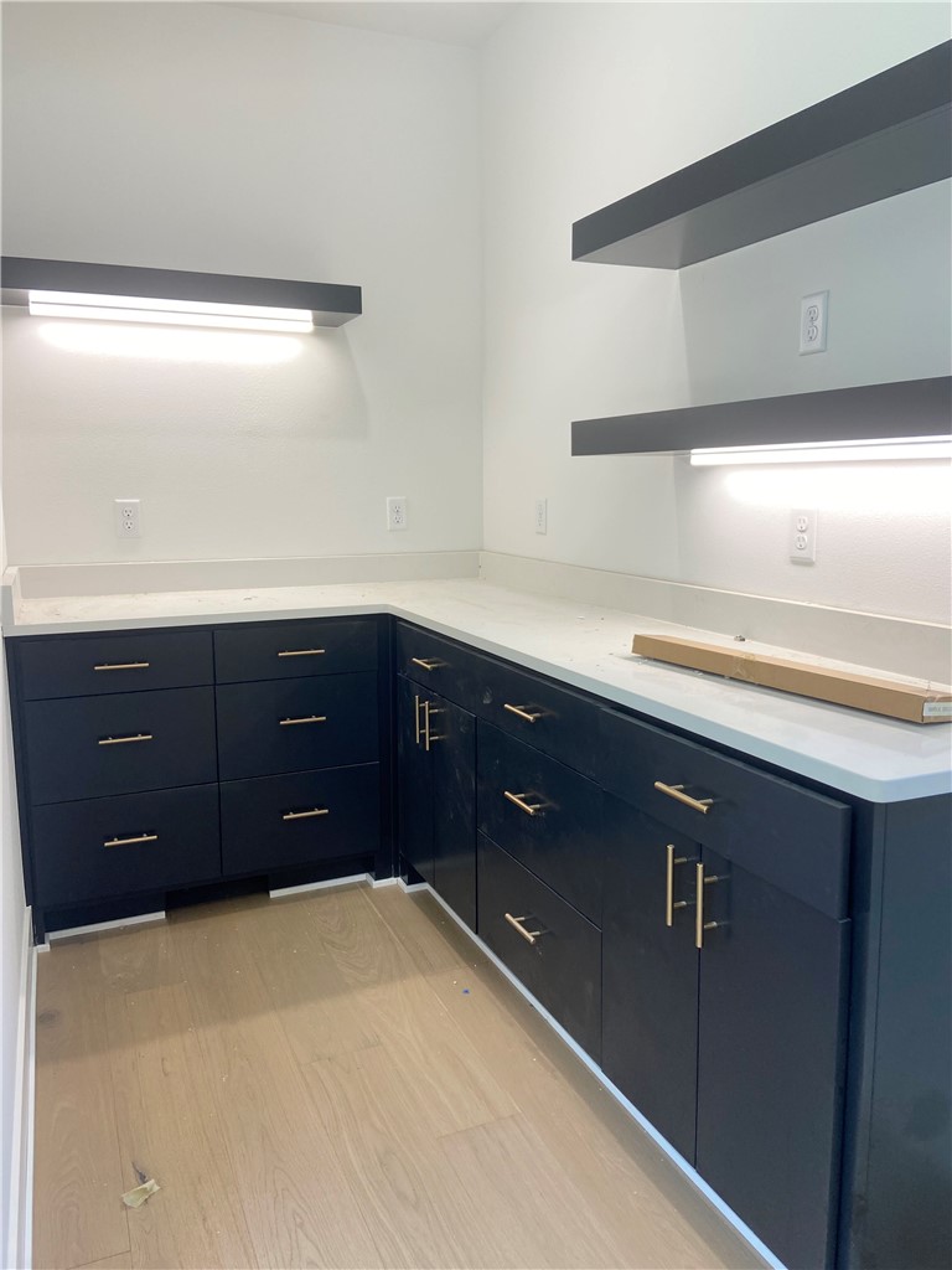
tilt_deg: -7.7
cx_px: 476
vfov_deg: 67.3
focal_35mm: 26
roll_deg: +1.3
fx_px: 953
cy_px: 635
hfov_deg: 53.1
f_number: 1.8
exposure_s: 1/120
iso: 50
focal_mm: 4.25
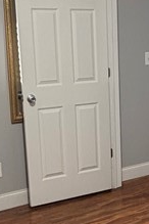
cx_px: 135
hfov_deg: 19.6
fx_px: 422
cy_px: 124
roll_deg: +1.2
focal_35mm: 68
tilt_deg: -12.1
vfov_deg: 29.6
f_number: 2.2
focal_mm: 2.22
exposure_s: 1/60
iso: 250
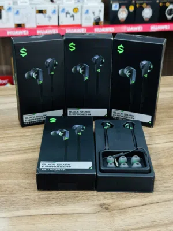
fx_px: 347
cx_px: 86
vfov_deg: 36.8
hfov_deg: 28.0
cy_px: 116
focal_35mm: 52
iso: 64
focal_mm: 5.96
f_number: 1.6
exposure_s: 1/50
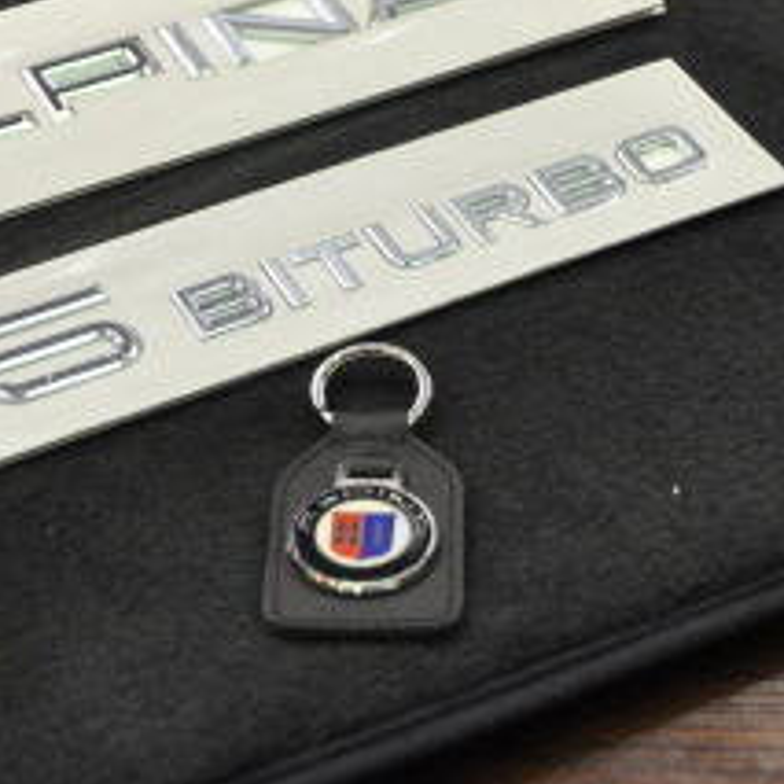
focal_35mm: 119
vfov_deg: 14.6
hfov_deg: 14.6
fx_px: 3049
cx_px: 306
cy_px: 179
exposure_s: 1/25
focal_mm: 34
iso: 500
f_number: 5.6
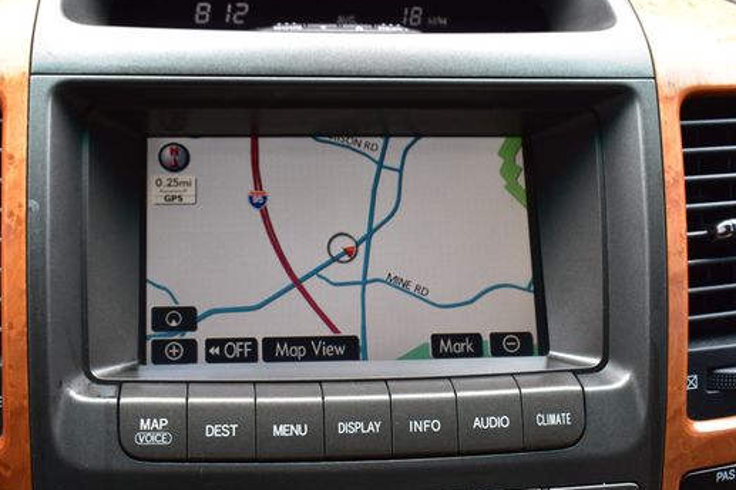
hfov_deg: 38.2
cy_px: 251
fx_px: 1062
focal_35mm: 52
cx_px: 339
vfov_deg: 26.0
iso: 400
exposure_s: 1/40
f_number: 7.1
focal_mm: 28
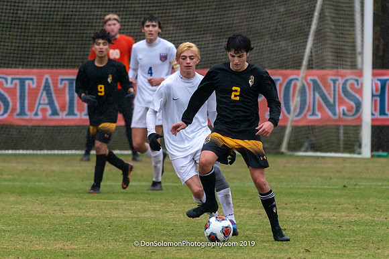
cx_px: 183
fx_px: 8157
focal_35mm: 755
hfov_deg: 2.7
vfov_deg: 1.8
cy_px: 184
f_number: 5.6
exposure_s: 1/1000
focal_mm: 382
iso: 3200
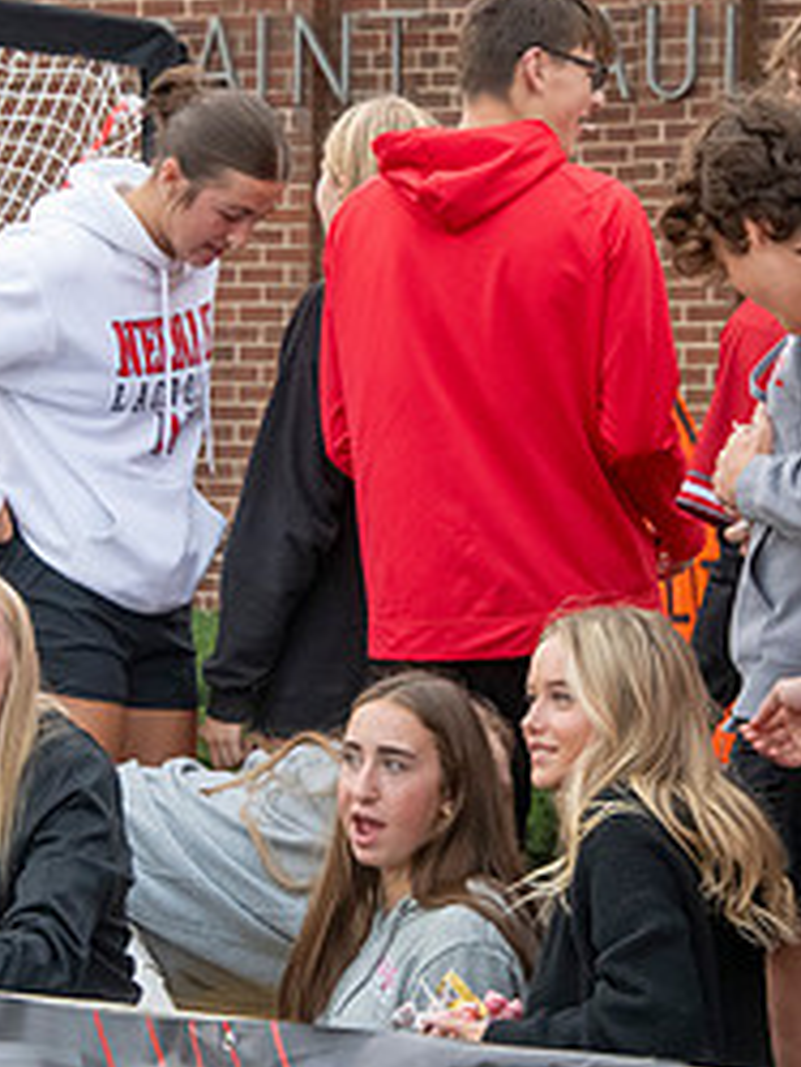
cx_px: 488
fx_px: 7244
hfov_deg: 6.3
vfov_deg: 8.4
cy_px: 426
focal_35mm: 235
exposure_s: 1/250
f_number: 11
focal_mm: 105
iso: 3200
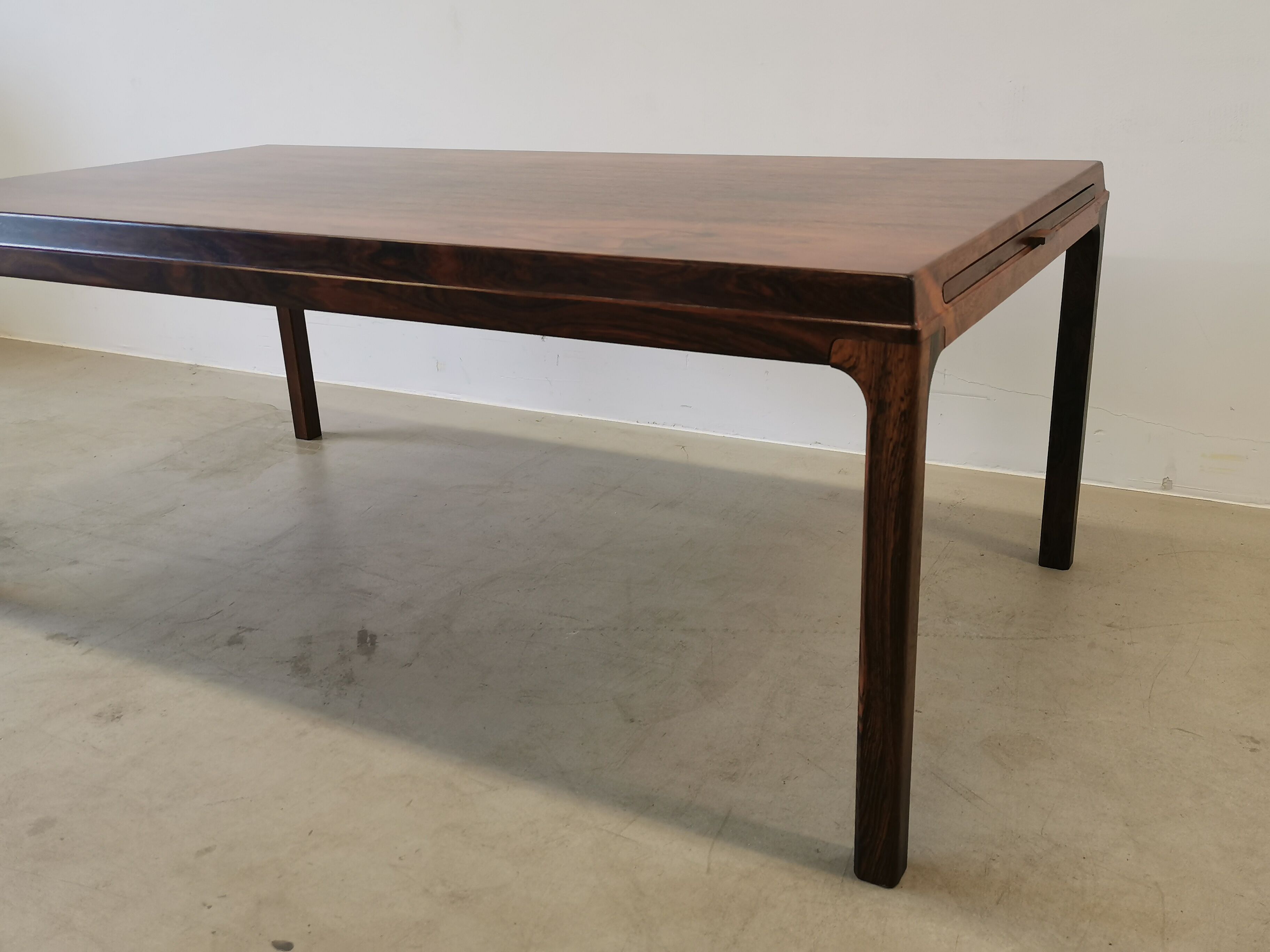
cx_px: 635
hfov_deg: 55.4
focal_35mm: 33
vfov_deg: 42.9
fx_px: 1211
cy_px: 476
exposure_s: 1/100
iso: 125
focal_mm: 5.58
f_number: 1.8
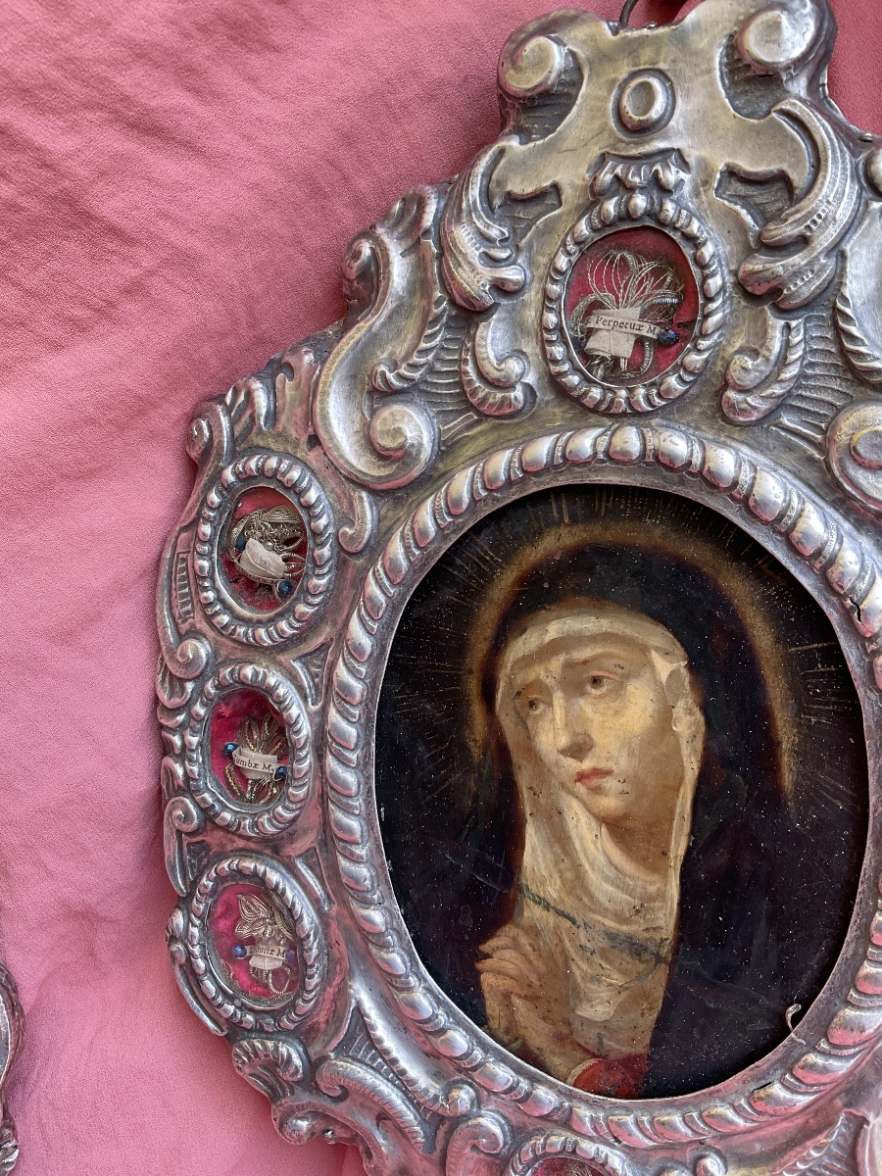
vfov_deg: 61.7
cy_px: 588
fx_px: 985
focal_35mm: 29
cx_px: 441
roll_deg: -2.9
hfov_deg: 48.2
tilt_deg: -6.3
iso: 32
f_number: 1.8
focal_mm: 3
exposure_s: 1/120
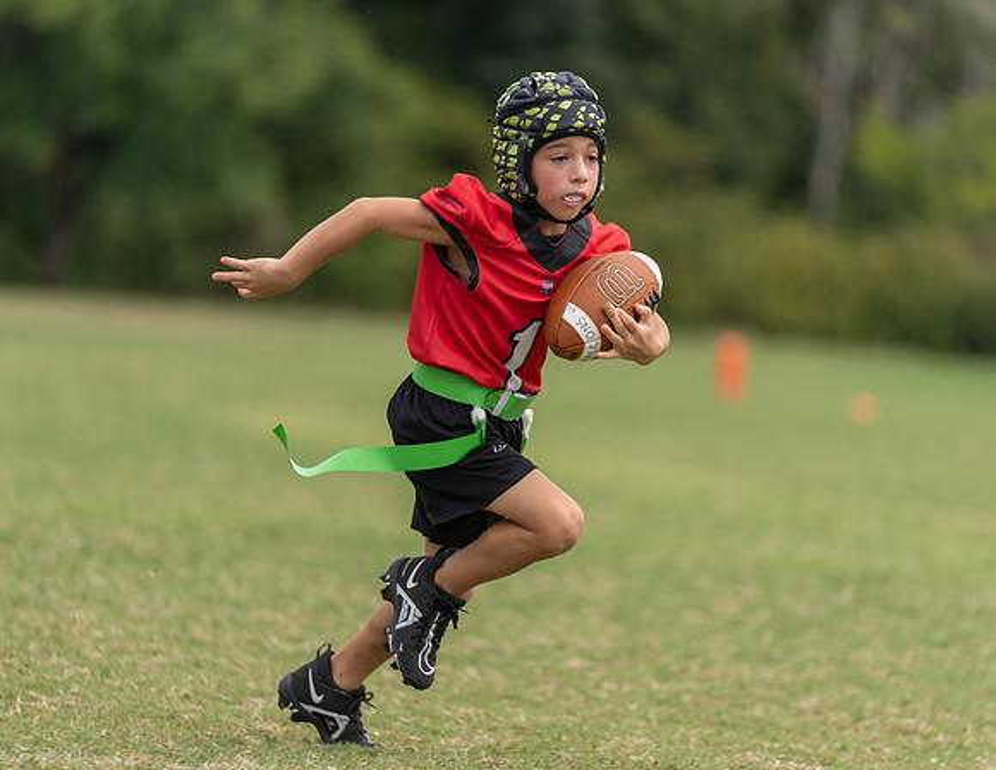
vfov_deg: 6.8
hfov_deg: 8.8
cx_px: 487
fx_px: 6505
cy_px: 416
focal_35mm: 224
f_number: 2.8
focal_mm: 182
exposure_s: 1/1250
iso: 100
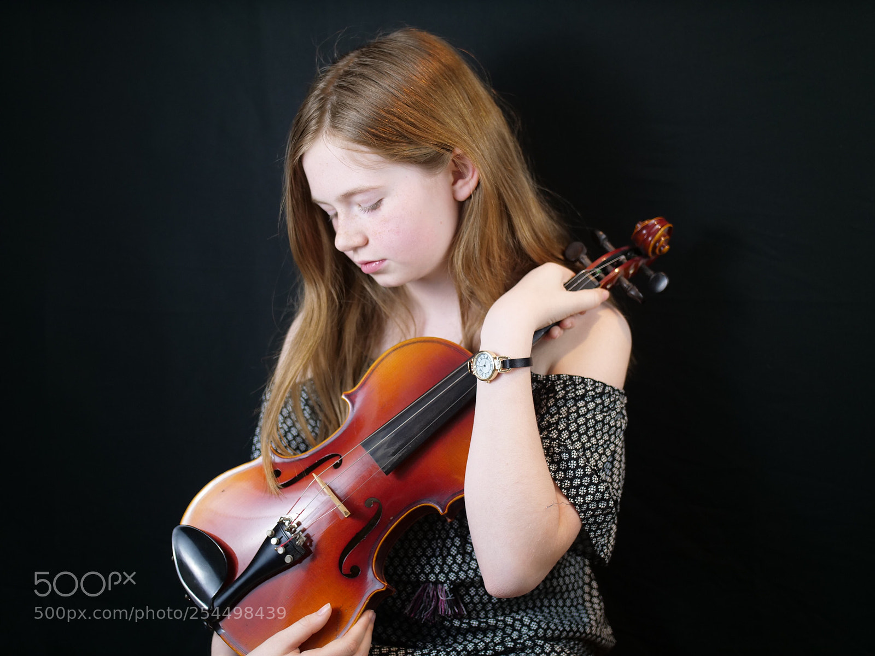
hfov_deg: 38.2
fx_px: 1264
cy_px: 328
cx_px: 438
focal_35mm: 50
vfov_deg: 29.1
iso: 400
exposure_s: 1/60
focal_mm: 25
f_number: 1.2
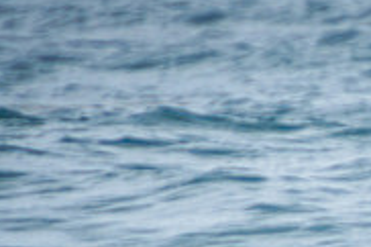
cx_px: 510
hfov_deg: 1.1
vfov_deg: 0.7
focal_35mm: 1958
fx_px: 20160
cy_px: 319
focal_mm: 400
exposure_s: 1/2000
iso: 560
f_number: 5.6
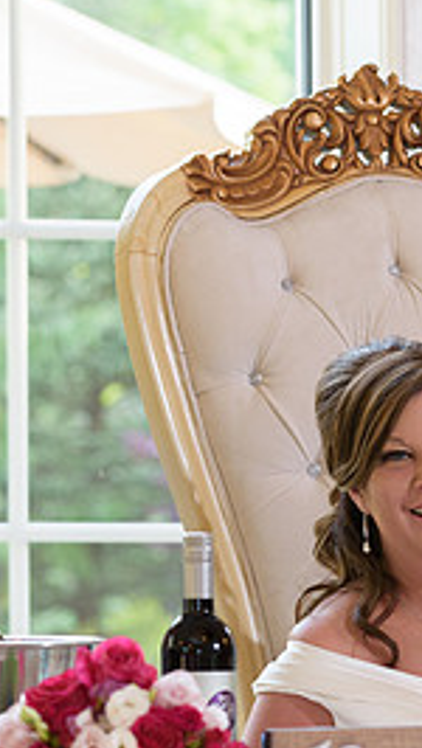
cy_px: 530
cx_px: 141
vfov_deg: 7.9
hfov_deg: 4.4
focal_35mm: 274
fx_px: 5440
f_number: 5
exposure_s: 1/125
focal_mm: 120
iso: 1250
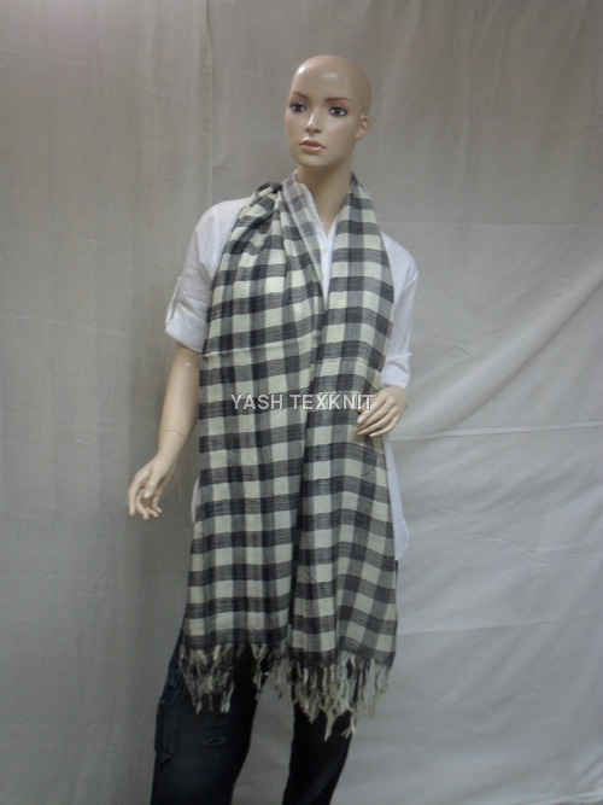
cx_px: 302
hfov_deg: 34.3
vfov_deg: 44.8
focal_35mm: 42
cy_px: 402
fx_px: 976
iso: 200
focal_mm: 7.5
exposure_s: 1/20
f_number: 3.6
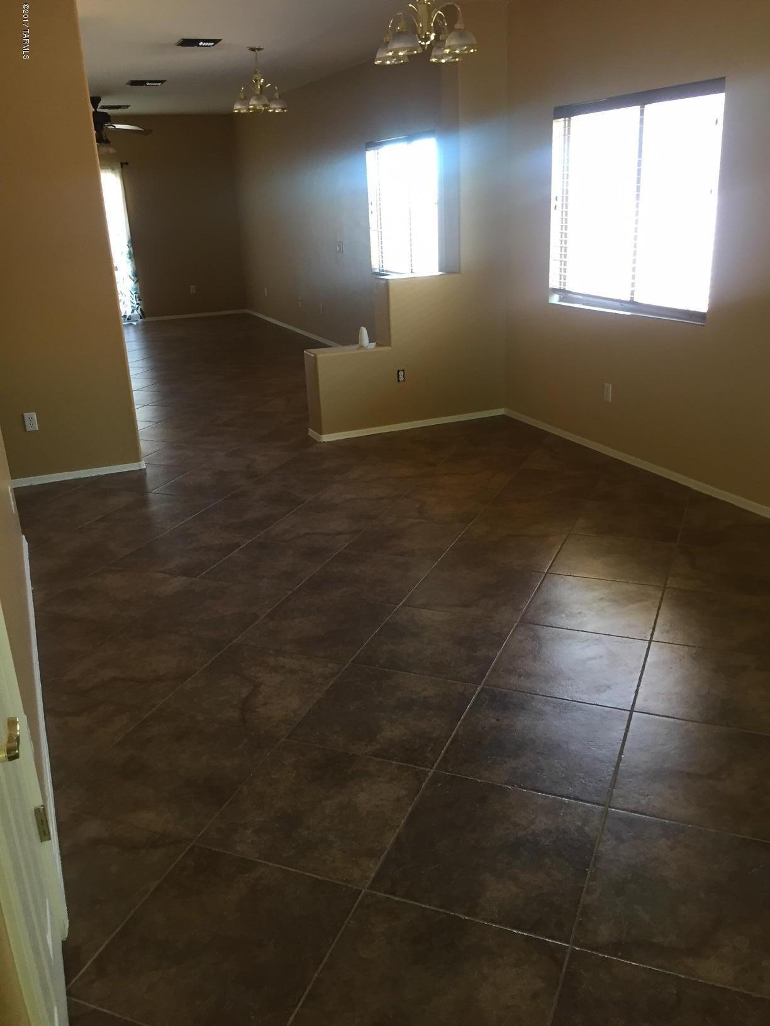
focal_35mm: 29
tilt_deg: -20.1
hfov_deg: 48.2
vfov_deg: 61.7
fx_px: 860
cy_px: 513
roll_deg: +3.0
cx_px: 385
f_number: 2.2
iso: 100
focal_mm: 4.15
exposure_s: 1/30
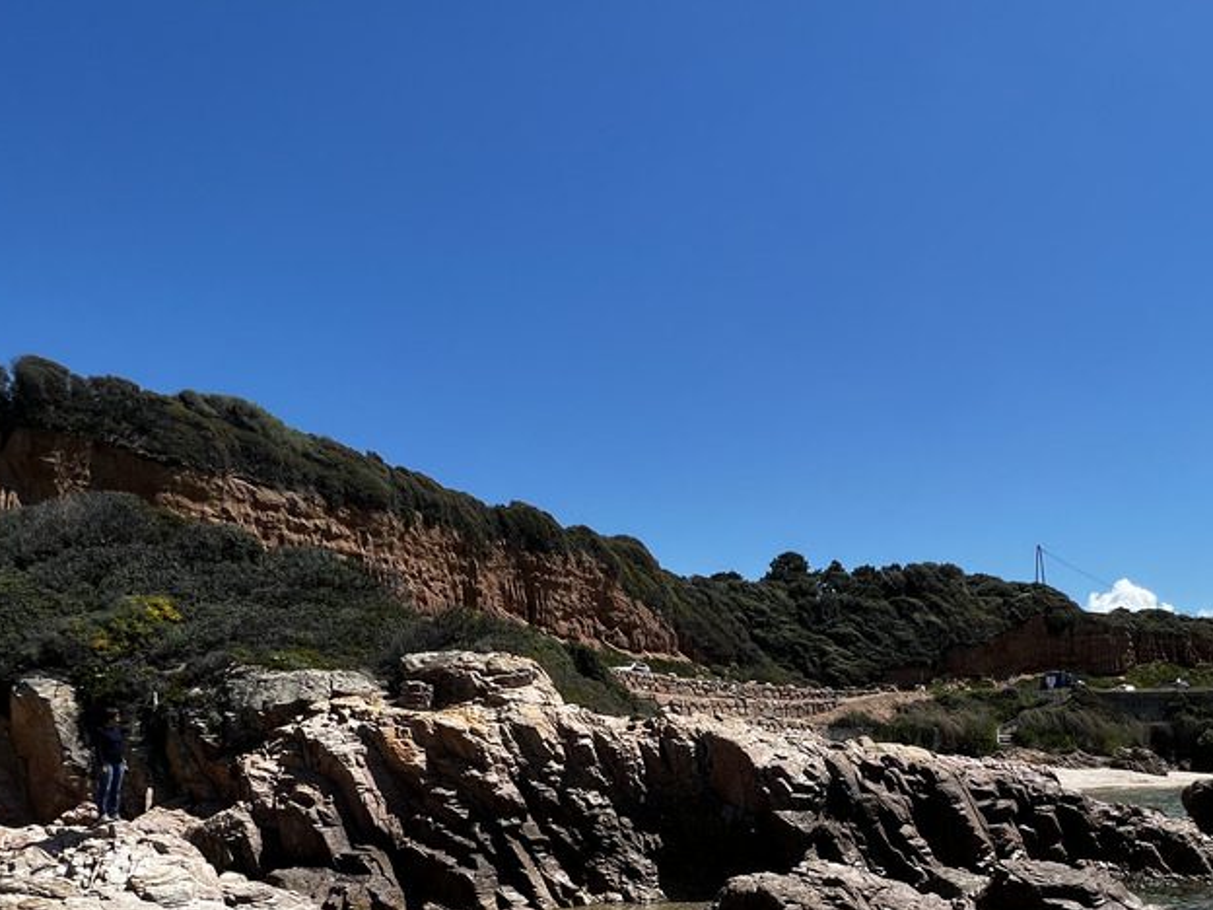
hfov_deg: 67.0
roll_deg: -0.4
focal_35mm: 25
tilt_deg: -2.2
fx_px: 876
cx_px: 832
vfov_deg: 50.2
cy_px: 778
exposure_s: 1/1376
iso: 32
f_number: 1.8
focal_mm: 1.57
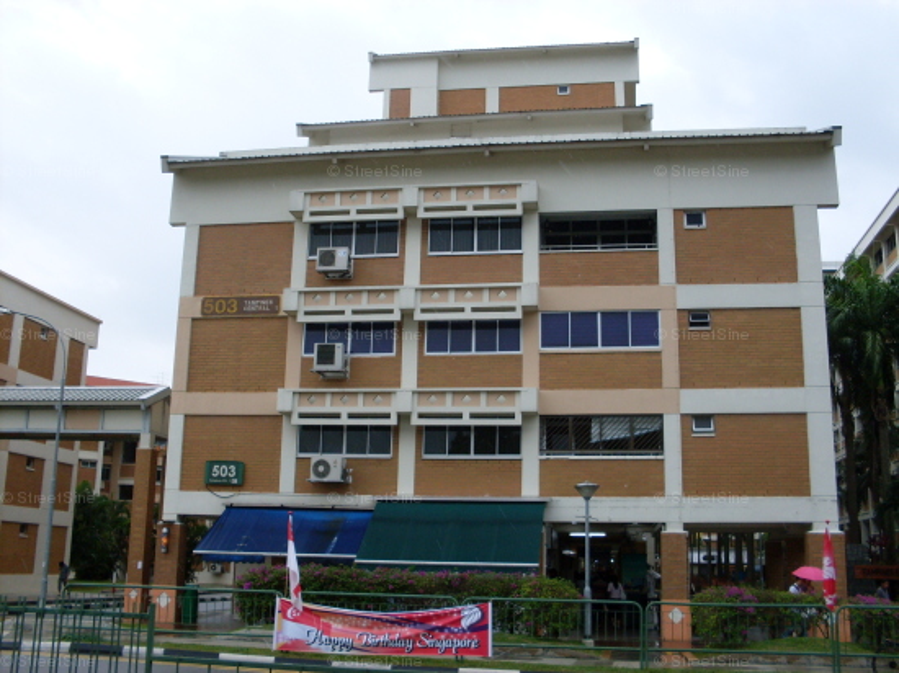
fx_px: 986
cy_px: 336
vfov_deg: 37.7
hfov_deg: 49.0
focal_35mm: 38
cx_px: 450
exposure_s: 1/350
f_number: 2.8
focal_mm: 6.3
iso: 80
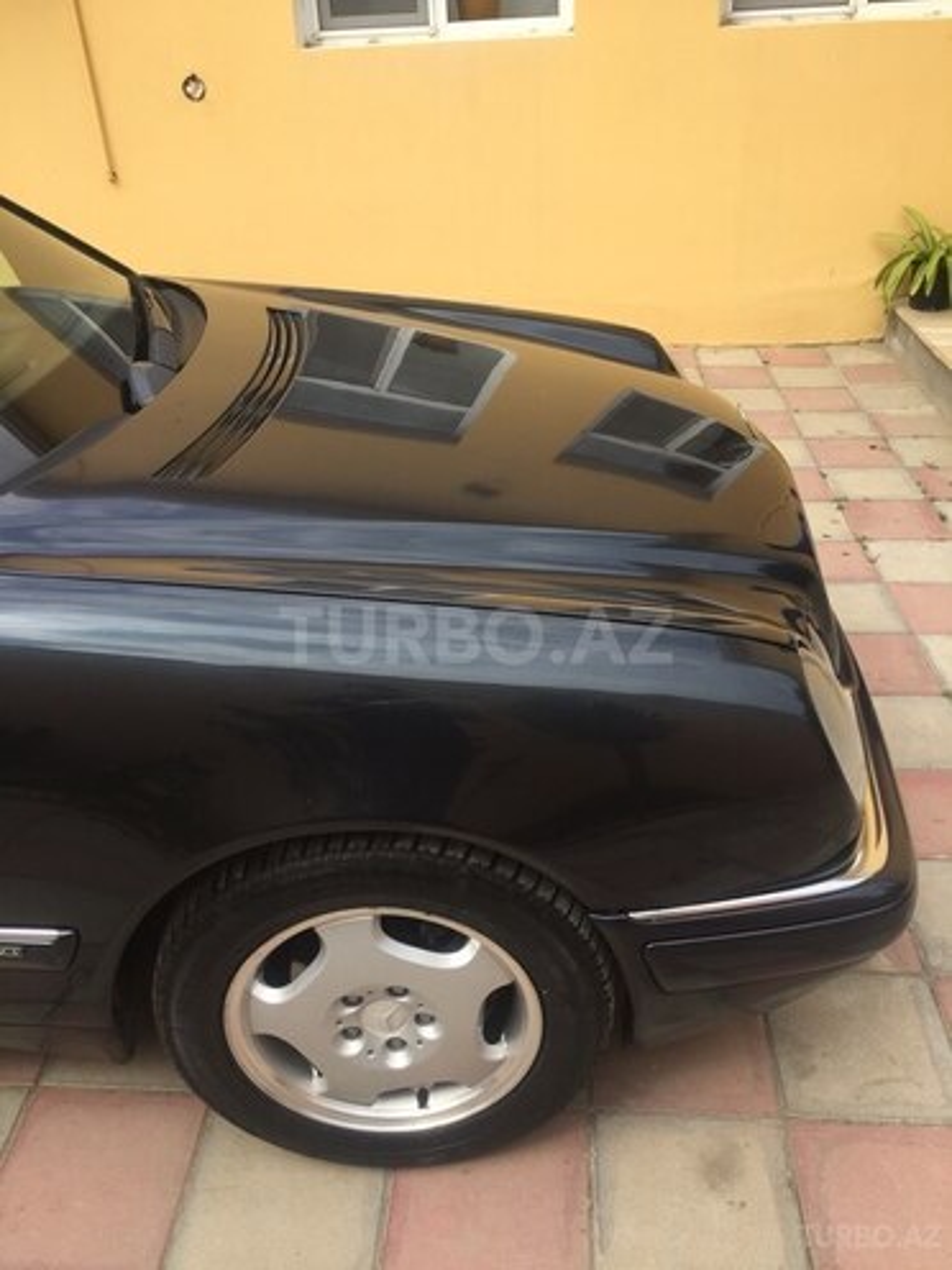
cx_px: 476
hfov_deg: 48.2
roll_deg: +2.9
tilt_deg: -31.2
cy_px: 635
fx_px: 1063
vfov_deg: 61.7
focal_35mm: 29
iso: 32
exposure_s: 1/964
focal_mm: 4.15
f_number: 2.2
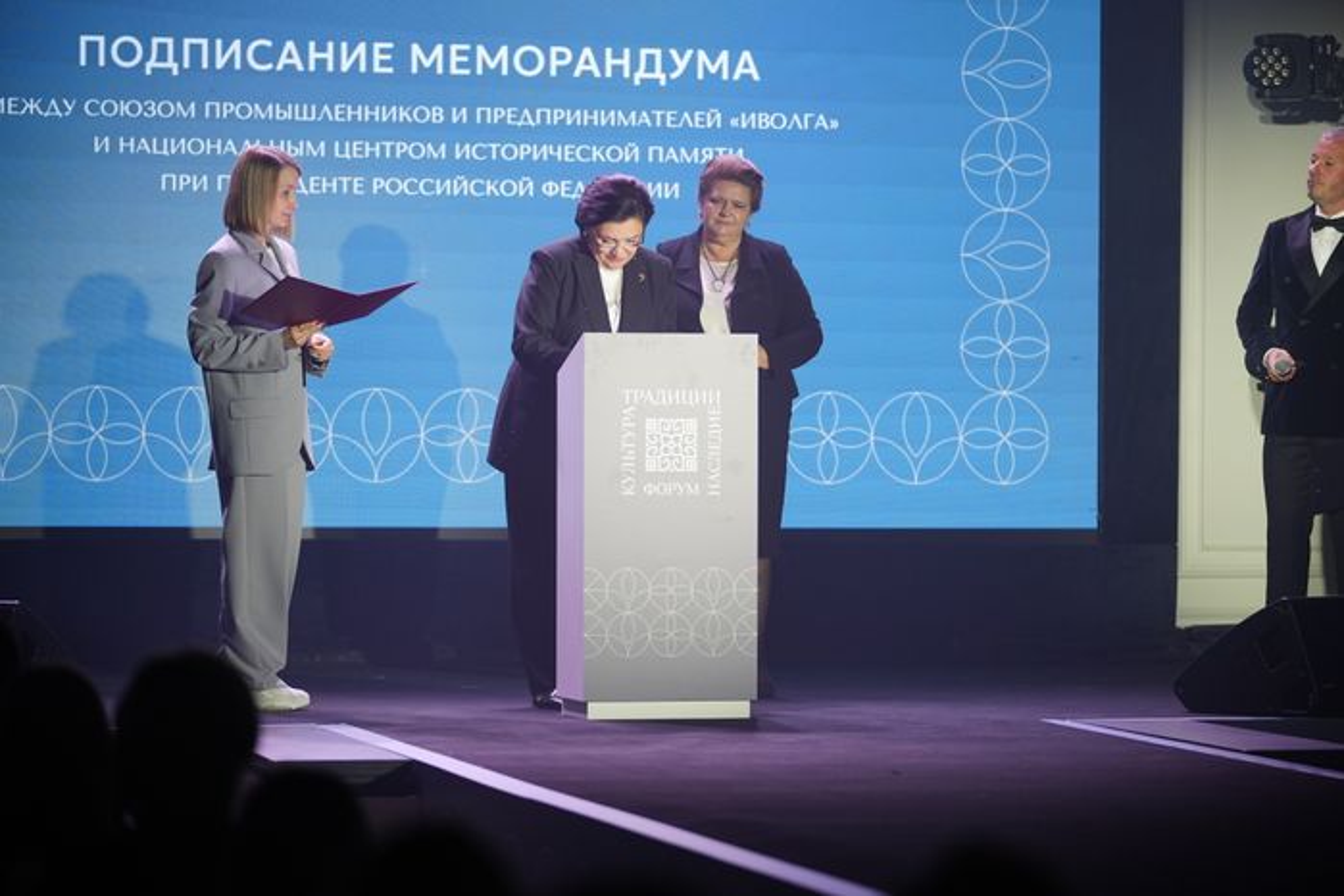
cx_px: 672
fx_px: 5450
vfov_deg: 9.4
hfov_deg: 14.1
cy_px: 448
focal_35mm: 146
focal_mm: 146
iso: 500
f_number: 2.8
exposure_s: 1/320
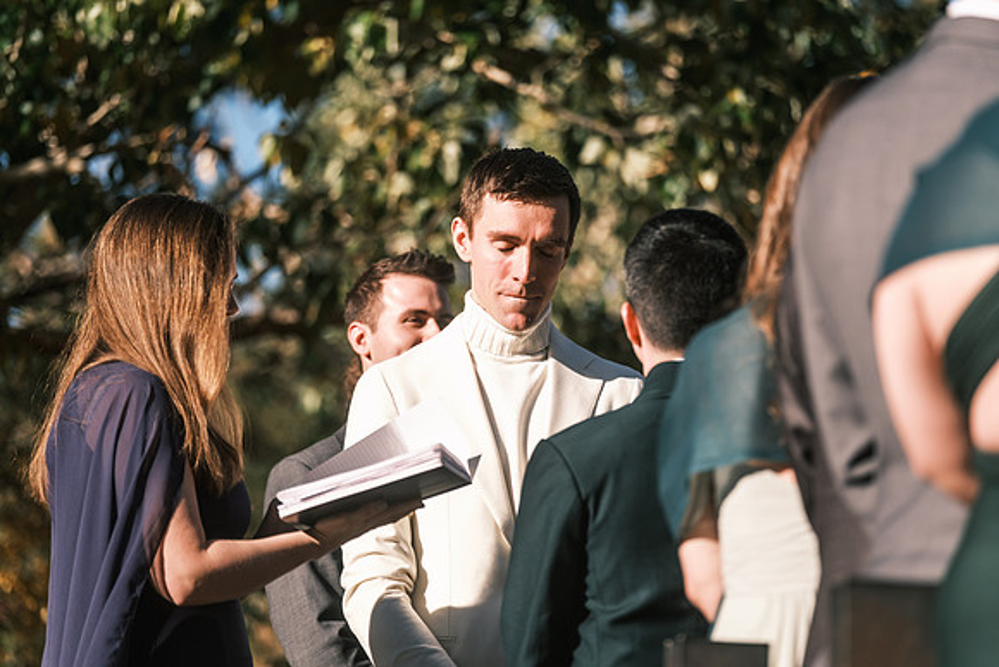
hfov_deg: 10.2
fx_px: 5607
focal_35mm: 202
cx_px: 500
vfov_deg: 6.8
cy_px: 334
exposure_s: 1/2000
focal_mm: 134.4
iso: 200
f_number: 2.8
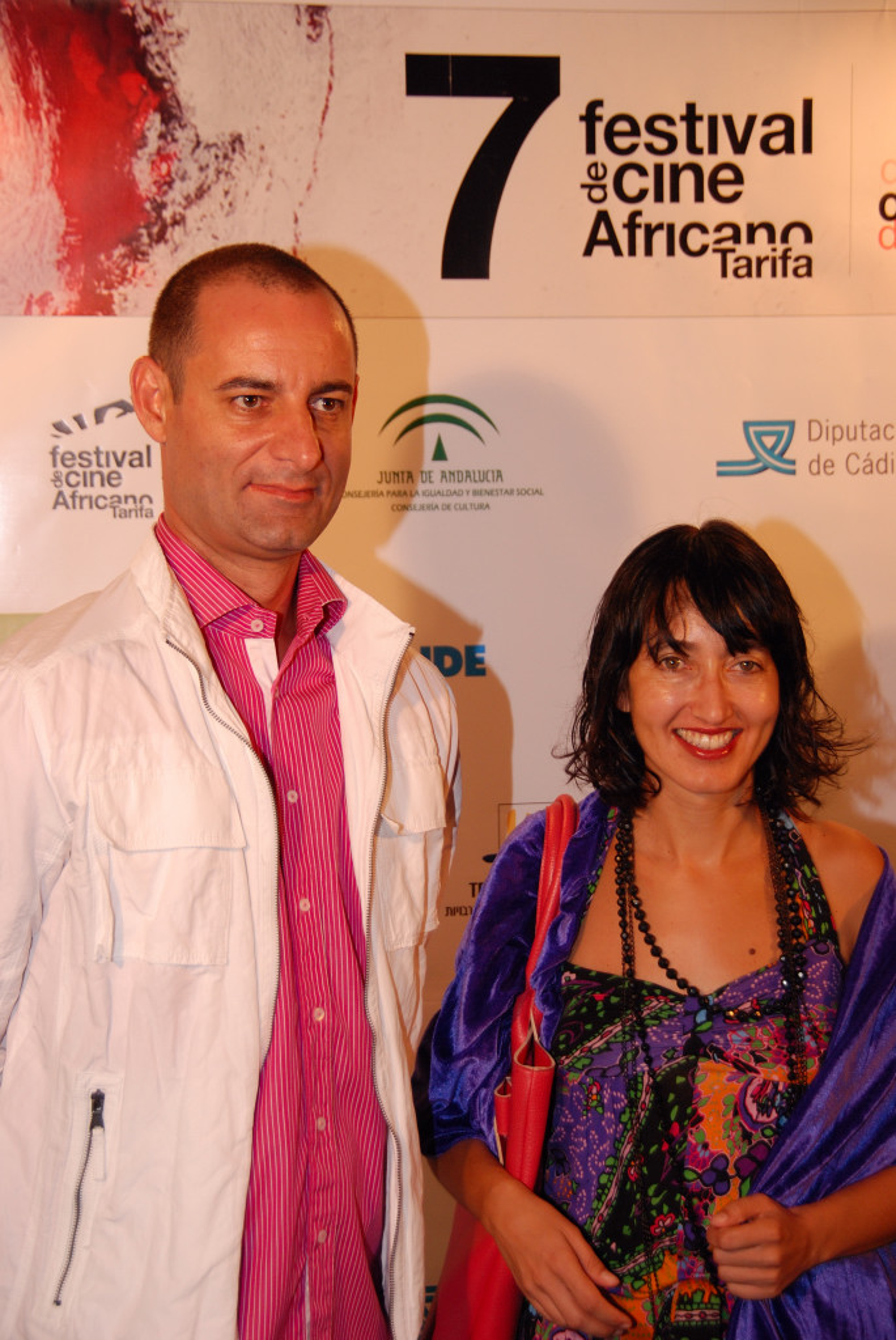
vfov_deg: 31.9
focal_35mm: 63
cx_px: 448
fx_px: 2346
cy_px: 670
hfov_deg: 21.6
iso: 400
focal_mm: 42
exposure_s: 1/125
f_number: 4.8
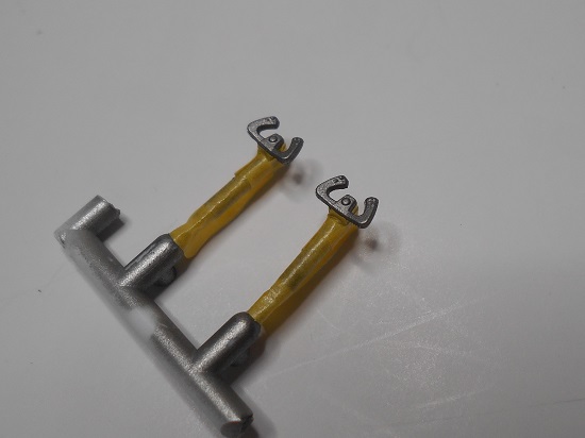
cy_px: 219
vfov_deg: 46.8
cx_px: 292
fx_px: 507
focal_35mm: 30
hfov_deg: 60.0
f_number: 3.4
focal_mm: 5.1
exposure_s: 1/200
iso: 80
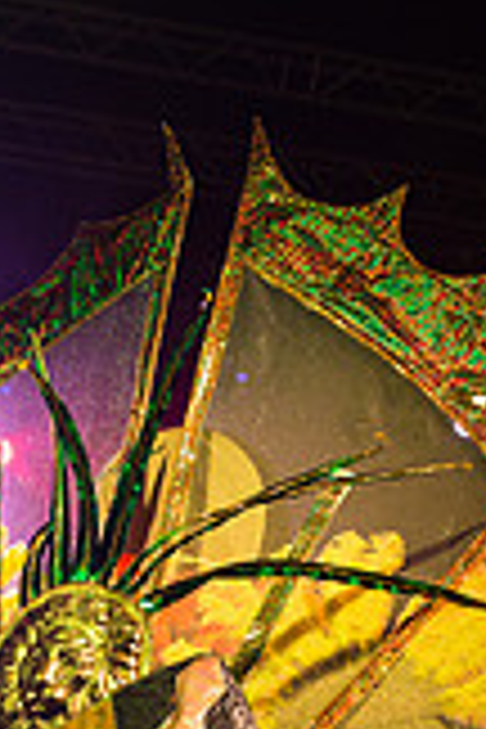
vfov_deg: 10.4
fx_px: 3928
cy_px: 850
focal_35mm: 194
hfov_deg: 7.1
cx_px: 34
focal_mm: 70
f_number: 5.6
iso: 2000
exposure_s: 1/320
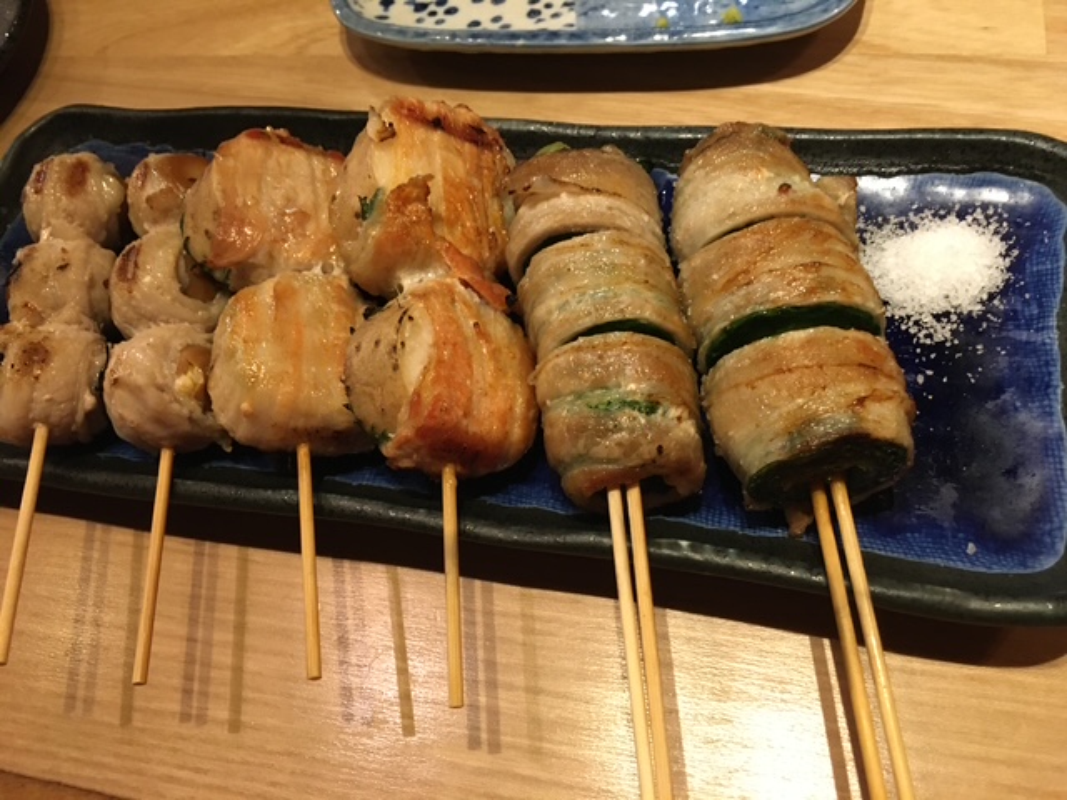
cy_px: 400
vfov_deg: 48.2
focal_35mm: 29
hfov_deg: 61.7
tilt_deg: -60.0
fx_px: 894
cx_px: 534
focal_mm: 4.15
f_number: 2.2
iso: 200
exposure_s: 1/17
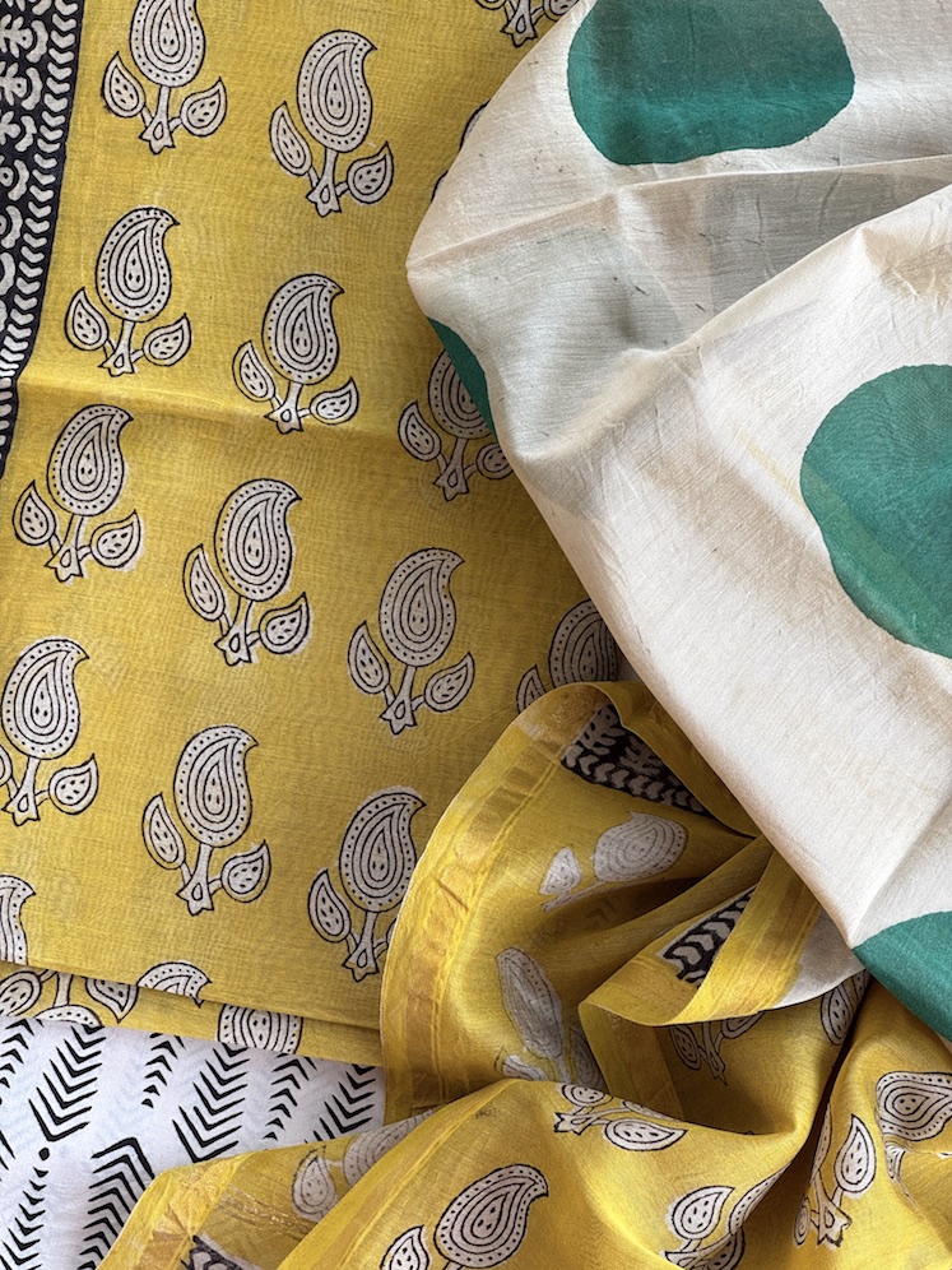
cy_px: 635
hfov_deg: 19.1
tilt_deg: -80.9
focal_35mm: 77
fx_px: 2824
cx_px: 476
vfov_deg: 25.3
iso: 64
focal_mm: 9
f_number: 2.8
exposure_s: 1/99
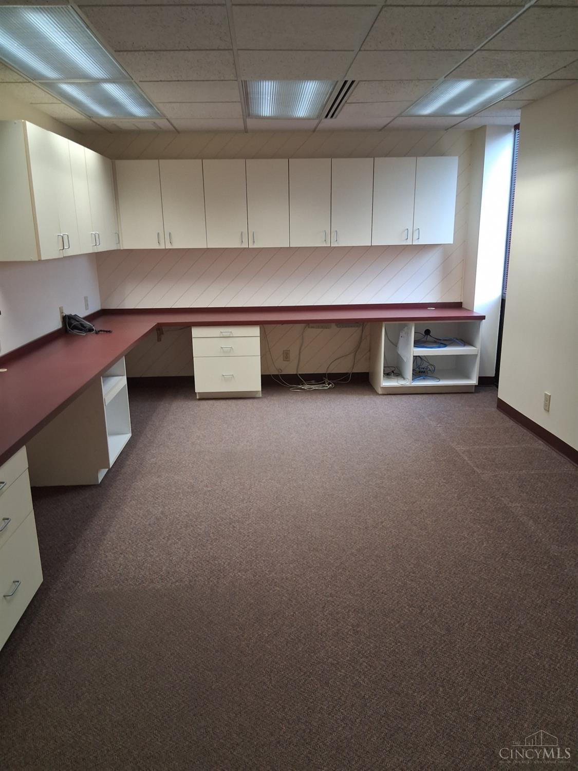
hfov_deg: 53.1
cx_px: 289
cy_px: 386
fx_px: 579
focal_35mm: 26
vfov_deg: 67.3
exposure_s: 1/60
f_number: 1.8
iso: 250
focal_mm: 3.98
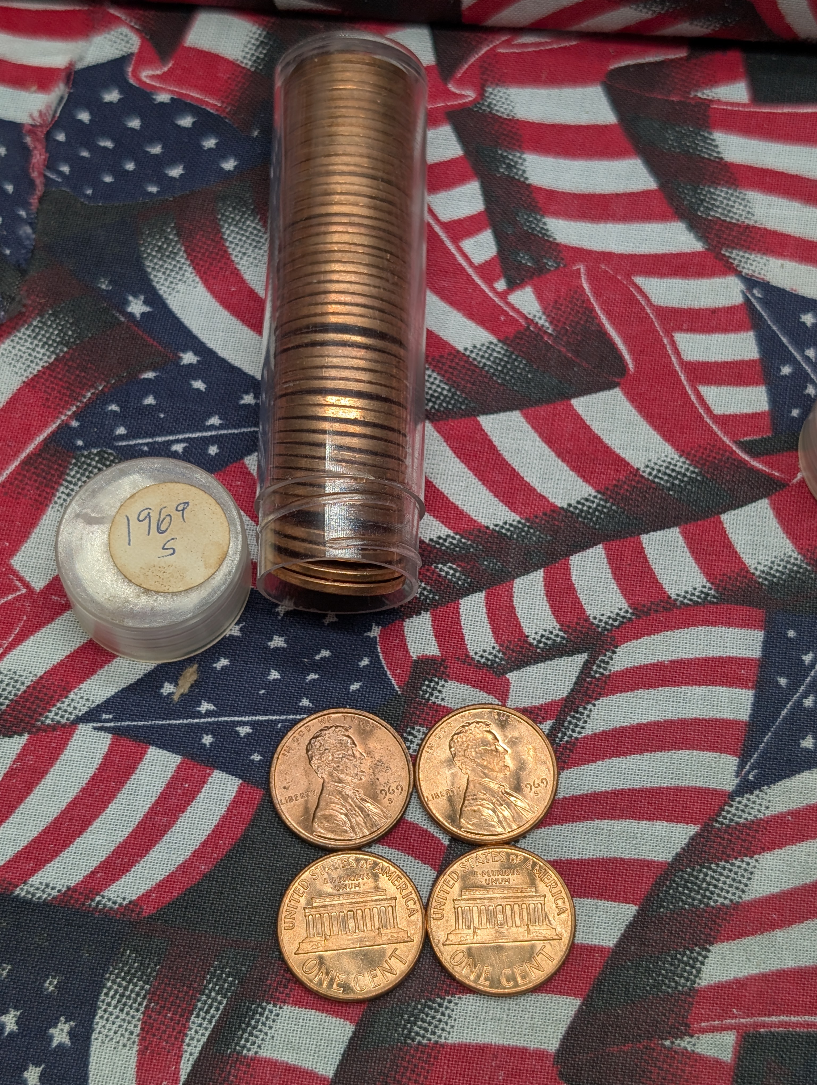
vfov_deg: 38.9
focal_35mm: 49
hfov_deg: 29.7
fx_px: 1538
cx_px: 408
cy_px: 542
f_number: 1.68
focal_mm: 6.9
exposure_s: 1/76.2
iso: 18
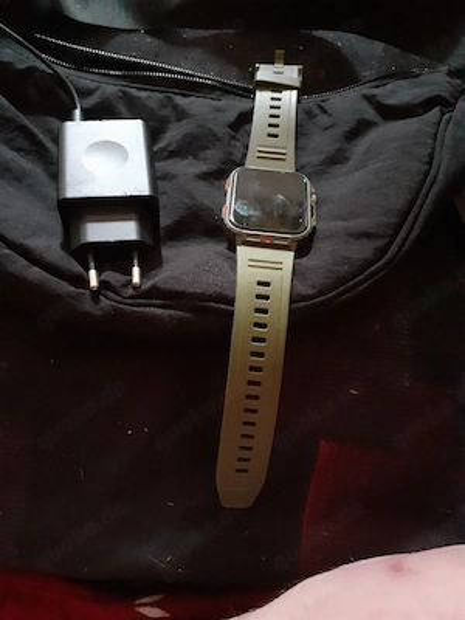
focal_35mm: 27
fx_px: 484
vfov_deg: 65.3
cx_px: 232
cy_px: 310
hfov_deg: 51.4
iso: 1000
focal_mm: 3.6
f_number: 1.9
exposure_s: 1/20
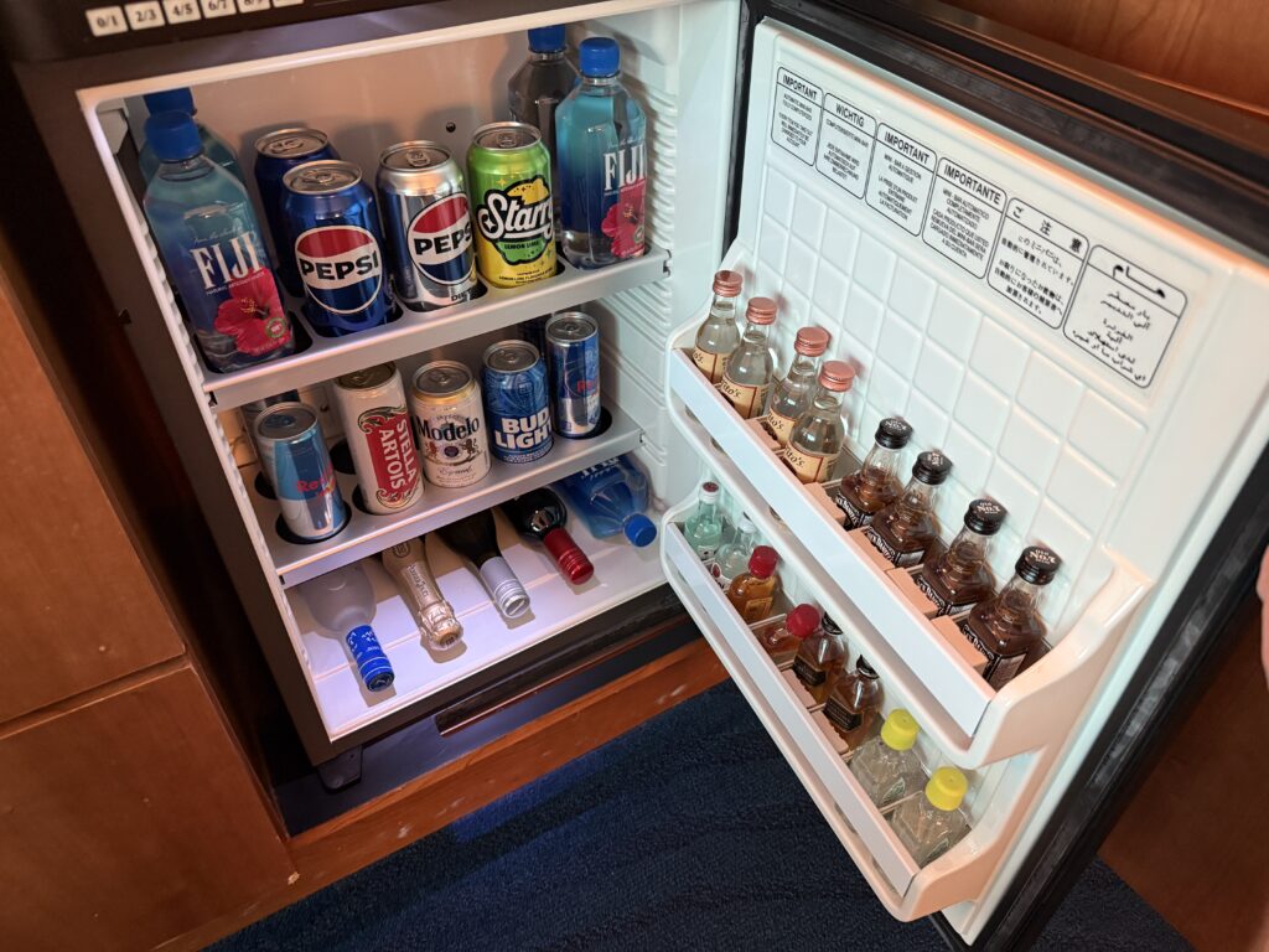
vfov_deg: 56.8
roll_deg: -1.0
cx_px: 634
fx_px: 880
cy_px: 476
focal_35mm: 24
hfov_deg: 71.6
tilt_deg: -41.8
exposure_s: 1/60
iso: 500
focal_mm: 6.76
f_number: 1.78
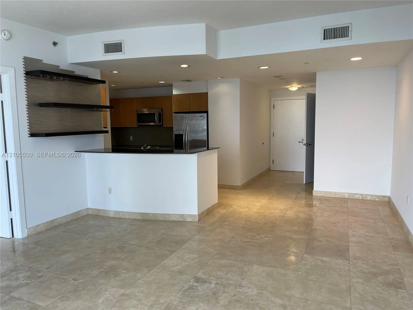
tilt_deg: -6.6
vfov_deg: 53.1
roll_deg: +1.1
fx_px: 310
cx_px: 206
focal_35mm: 26
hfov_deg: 67.3
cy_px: 155
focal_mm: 5.1
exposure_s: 1/120
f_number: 1.6
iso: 64
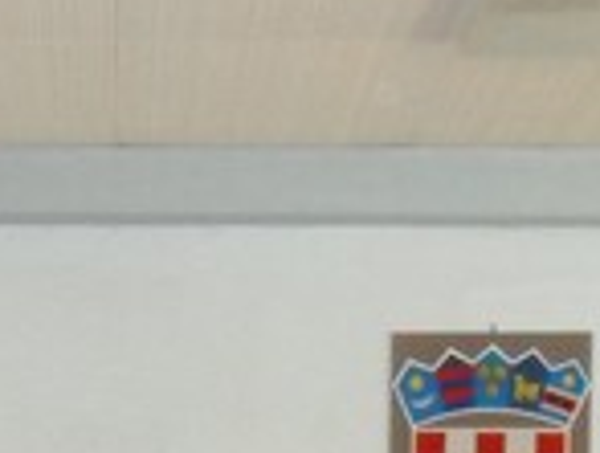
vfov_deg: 9.1
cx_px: -118
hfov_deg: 12.7
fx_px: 2641
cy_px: 986
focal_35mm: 152
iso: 400
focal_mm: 5.7
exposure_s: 1/45
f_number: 3.7
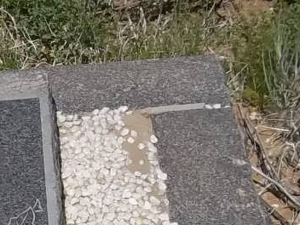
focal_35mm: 109
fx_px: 945
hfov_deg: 16.5
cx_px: -145
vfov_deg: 13.4
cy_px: 228
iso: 80
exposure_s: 1/1000
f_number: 5.5
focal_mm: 5.7
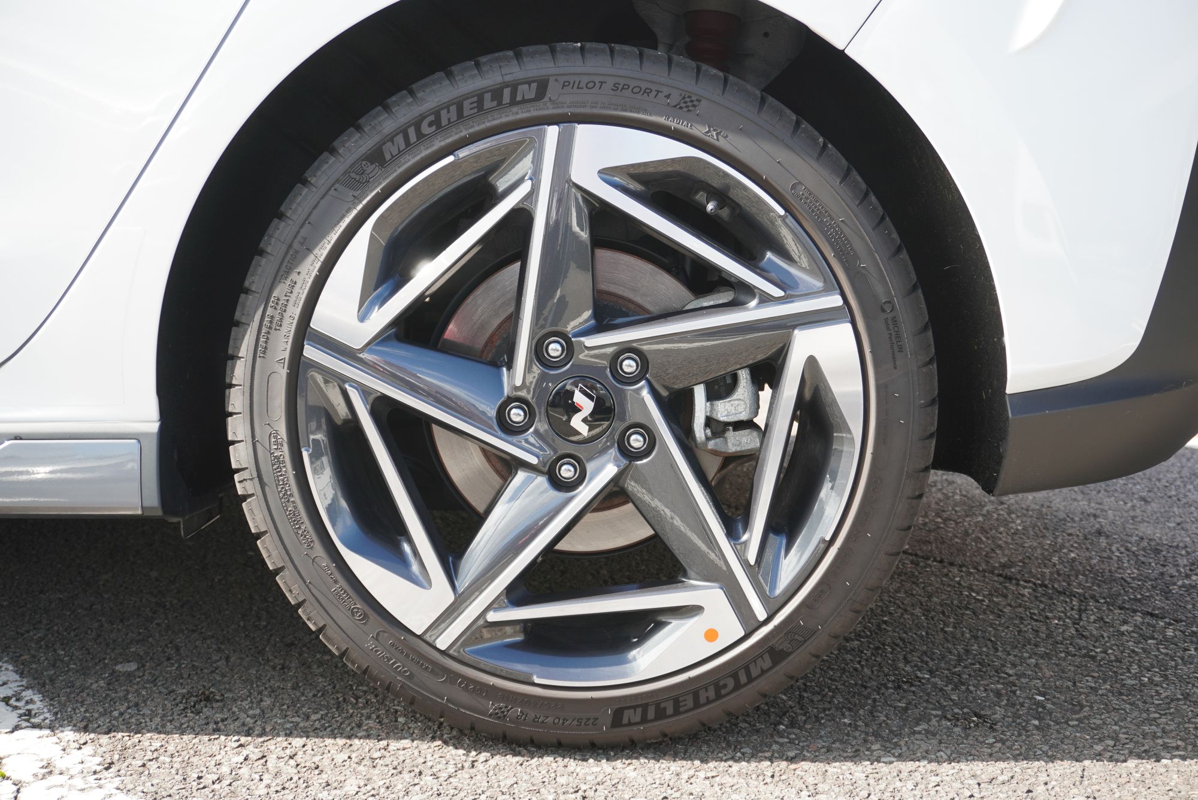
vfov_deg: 31.9
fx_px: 1398
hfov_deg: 46.4
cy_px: 400
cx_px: 599
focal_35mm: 42
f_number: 5
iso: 100
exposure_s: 1/60
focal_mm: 28
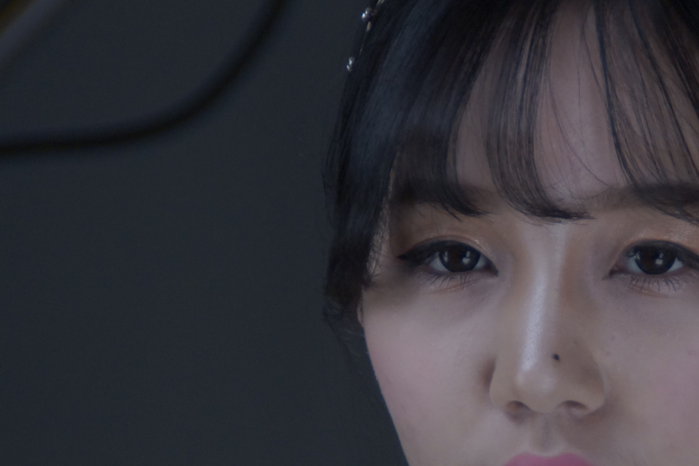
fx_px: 9634
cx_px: 549
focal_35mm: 496
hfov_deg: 4.2
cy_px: 341
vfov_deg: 2.8
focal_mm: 135
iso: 400
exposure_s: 1/200
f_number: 6.3
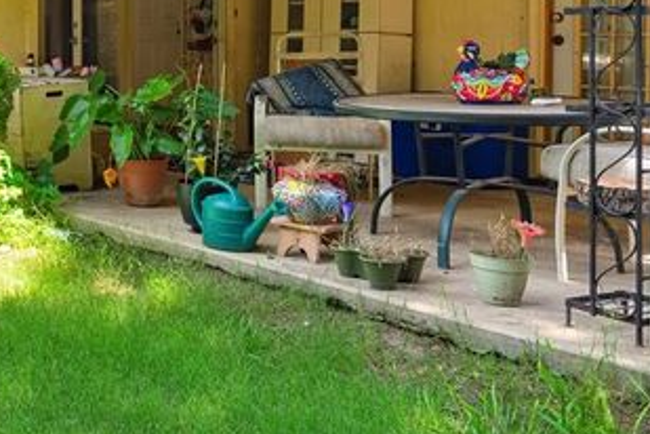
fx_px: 957
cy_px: 45
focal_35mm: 53
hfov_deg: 30.6
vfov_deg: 24.8
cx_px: -166
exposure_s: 1/50
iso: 100
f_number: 7.1
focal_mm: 16
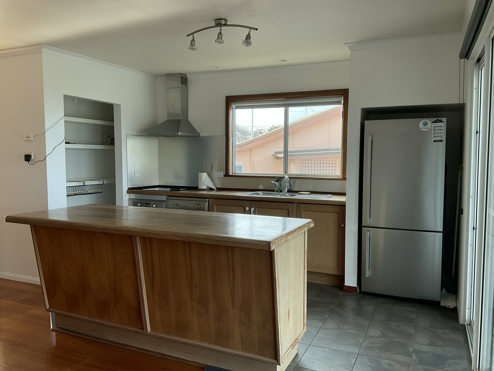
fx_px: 414
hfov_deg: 61.7
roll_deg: -1.0
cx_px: 247
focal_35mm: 29
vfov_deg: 48.2
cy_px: 186
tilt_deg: -3.5
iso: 16
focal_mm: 3
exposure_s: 1/145
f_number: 1.8
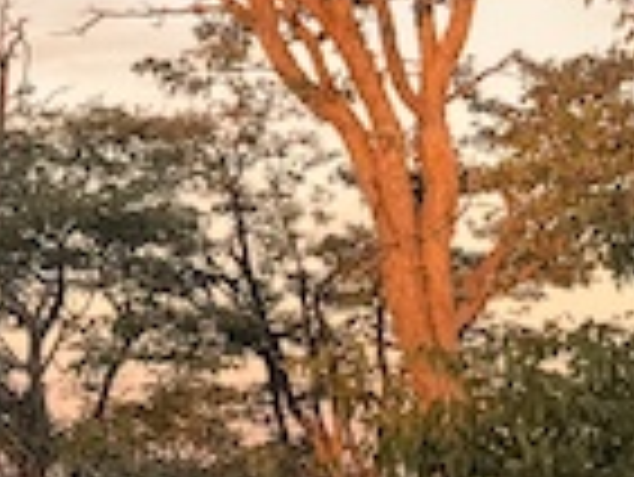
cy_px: -243
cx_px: -773
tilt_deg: +13.0
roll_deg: -0.5
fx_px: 3116
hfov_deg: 10.4
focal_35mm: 170
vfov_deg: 8.5
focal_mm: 6.76
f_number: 1.78
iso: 64
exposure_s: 1/177
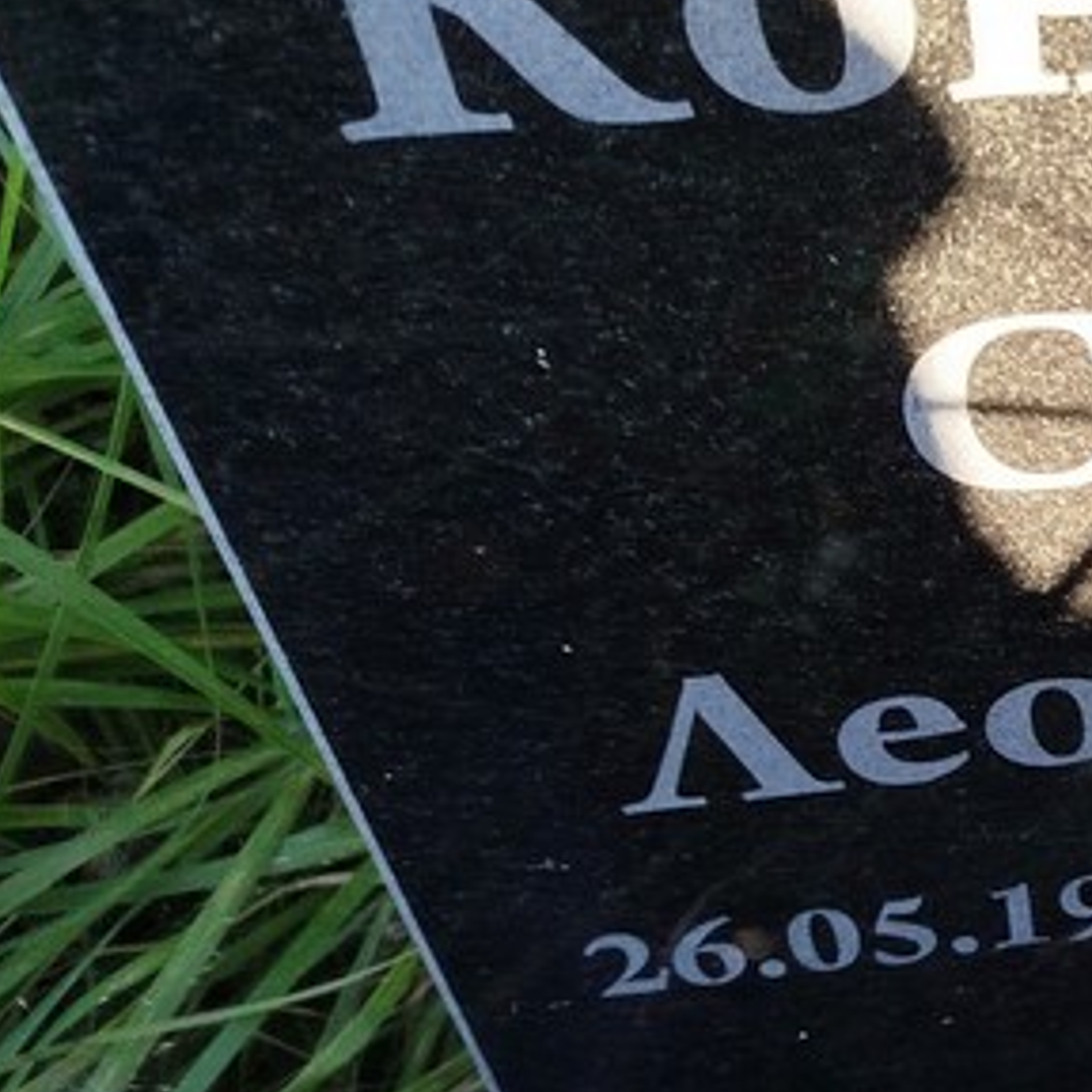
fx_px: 2106
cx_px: 1433
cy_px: 531
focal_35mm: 59
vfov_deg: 29.1
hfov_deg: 25.0
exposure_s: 1/100
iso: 80
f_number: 1.7
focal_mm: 5.31
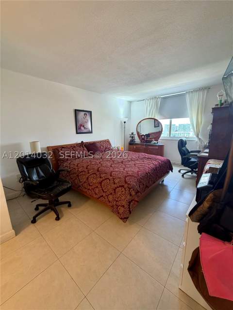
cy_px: 155
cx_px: 116
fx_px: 126
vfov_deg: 102.1
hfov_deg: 85.7
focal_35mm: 14
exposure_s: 1/60
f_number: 2.2
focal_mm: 2.22
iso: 200
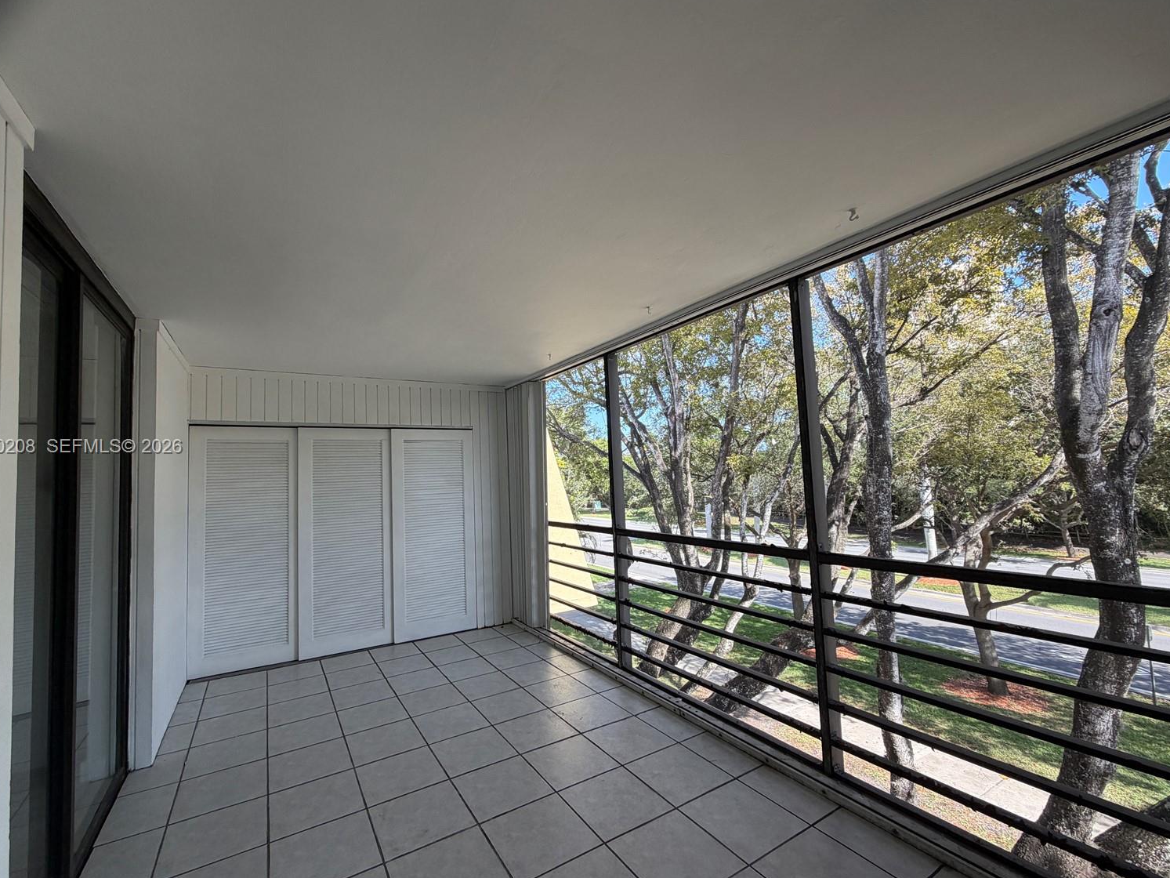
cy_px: 448
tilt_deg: +3.4
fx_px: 507
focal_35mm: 15
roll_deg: +2.1
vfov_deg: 81.7
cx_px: 565
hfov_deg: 98.1
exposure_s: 1/146
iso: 50
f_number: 2.2
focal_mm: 2.22
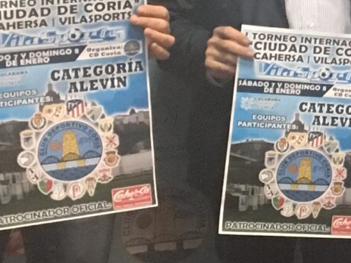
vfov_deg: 9.2
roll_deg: -0.8
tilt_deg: -3.8
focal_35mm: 160
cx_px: 747
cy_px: -11
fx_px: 1622
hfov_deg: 11.0
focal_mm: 4.15
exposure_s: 1/17
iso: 200
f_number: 2.2
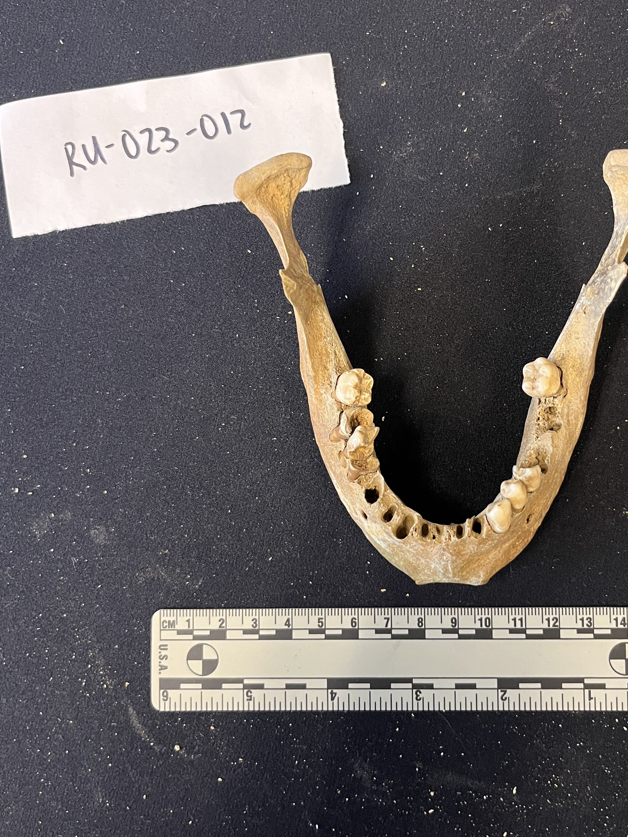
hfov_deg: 41.6
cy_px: 405
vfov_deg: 53.9
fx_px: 822
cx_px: 380
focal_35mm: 34
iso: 500
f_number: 1.6
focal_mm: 5.1
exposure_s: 1/40
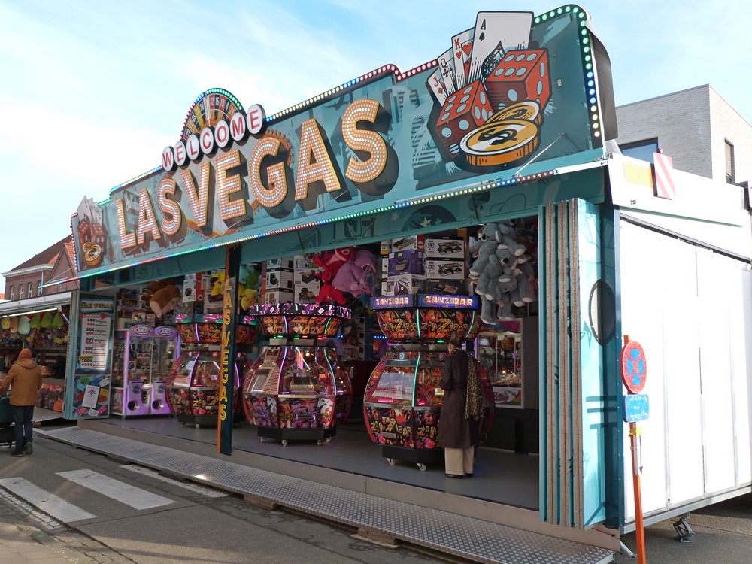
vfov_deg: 46.8
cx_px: 376
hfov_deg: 60.0
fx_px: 652
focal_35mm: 30
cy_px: 282
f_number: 2.9
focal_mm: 5.2
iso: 100
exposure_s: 1/320
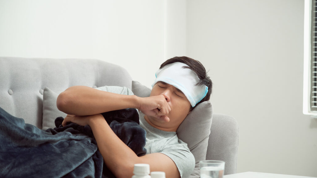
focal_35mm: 100
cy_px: 99
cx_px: 158
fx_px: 840
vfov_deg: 12.1
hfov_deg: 21.4
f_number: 4
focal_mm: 95
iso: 200
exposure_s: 1/160
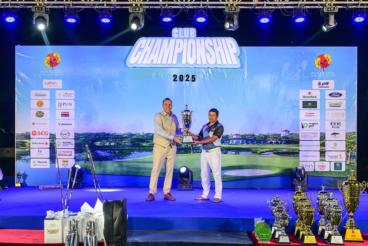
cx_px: 184
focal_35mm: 34
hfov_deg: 55.8
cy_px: 123
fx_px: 348
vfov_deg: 38.9
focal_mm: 34
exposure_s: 1/250
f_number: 6.3
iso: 2800
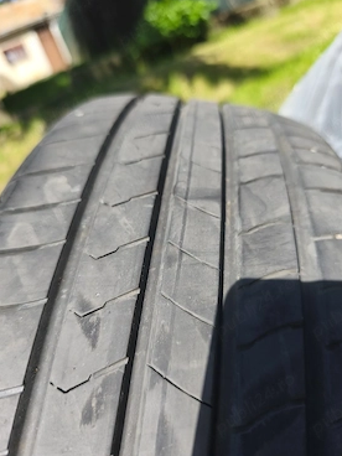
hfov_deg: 54.8
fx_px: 329
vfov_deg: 69.4
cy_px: 226
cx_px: 183
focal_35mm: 25
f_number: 1.65
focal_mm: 6.18
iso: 50
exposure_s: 1/500
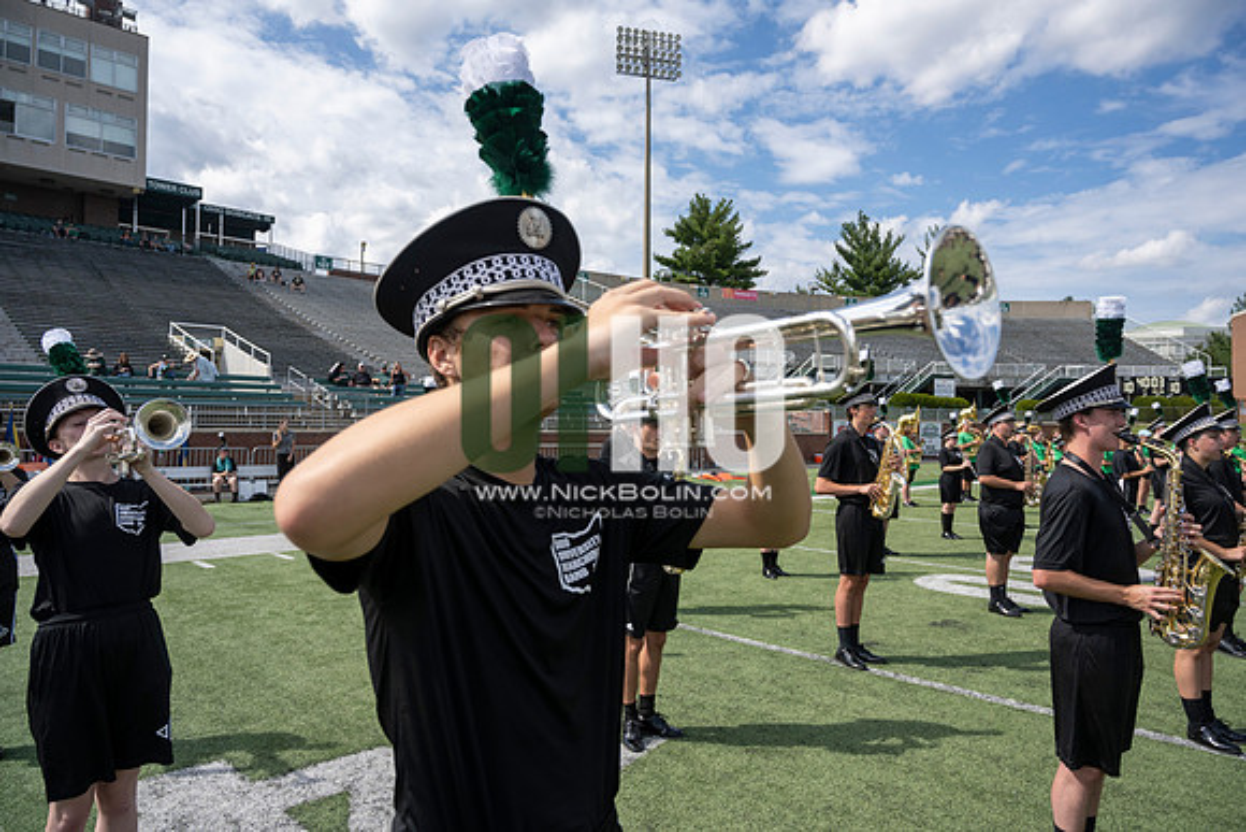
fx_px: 831
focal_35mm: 24
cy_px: 416
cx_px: 623
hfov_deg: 73.7
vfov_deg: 53.2
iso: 200
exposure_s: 1/1600
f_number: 5
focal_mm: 24
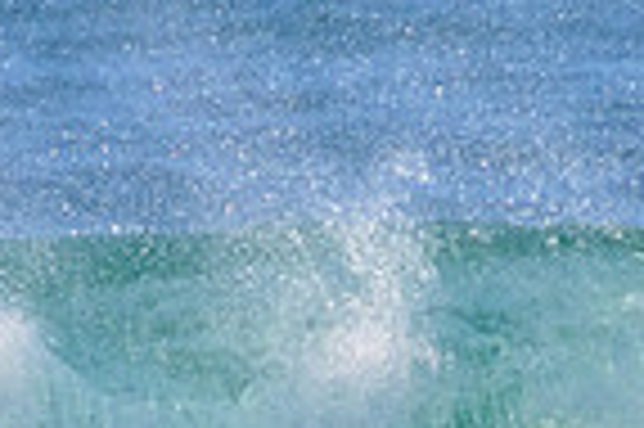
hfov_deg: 0.6
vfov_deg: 0.4
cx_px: 306
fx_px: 58161
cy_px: 597
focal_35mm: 3255
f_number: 11
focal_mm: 800
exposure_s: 1/1250
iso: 1600
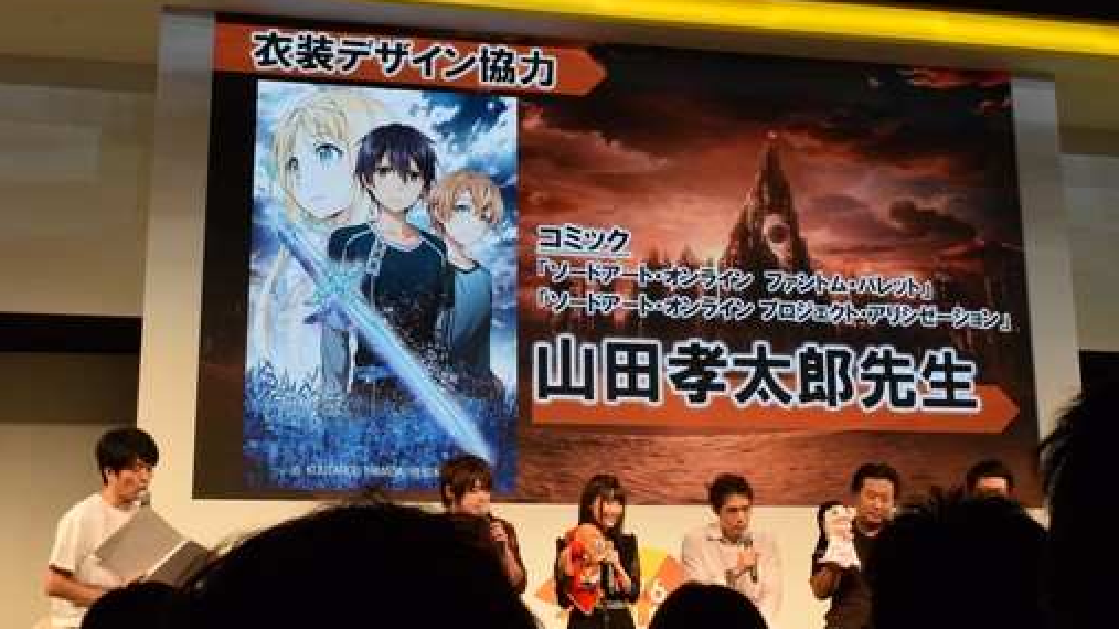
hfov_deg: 38.5
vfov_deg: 22.2
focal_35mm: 54
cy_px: 282
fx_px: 1602
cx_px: 561
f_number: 22
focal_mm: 34
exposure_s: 1/100
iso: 3200
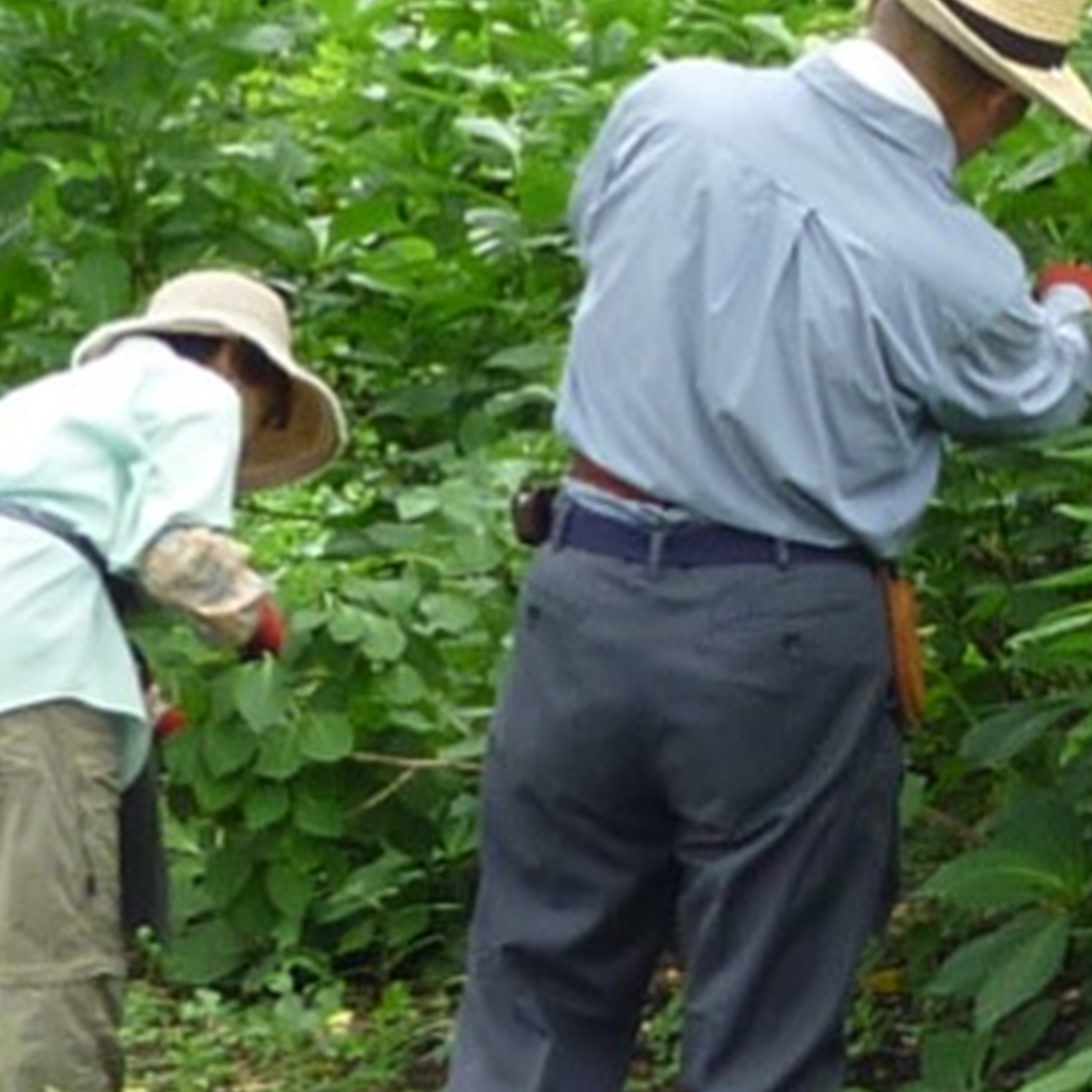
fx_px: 6317
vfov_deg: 9.8
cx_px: 1168
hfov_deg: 9.8
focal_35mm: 177
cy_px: 106
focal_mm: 4.7
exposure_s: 1/40
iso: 80
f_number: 2.9
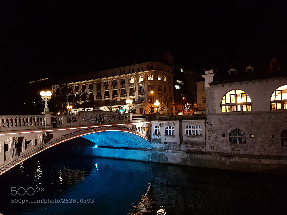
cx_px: 144
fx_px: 216
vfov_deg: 53.1
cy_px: 108
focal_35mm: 26
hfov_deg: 67.3
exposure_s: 1/15
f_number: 1.7
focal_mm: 4.2
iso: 320
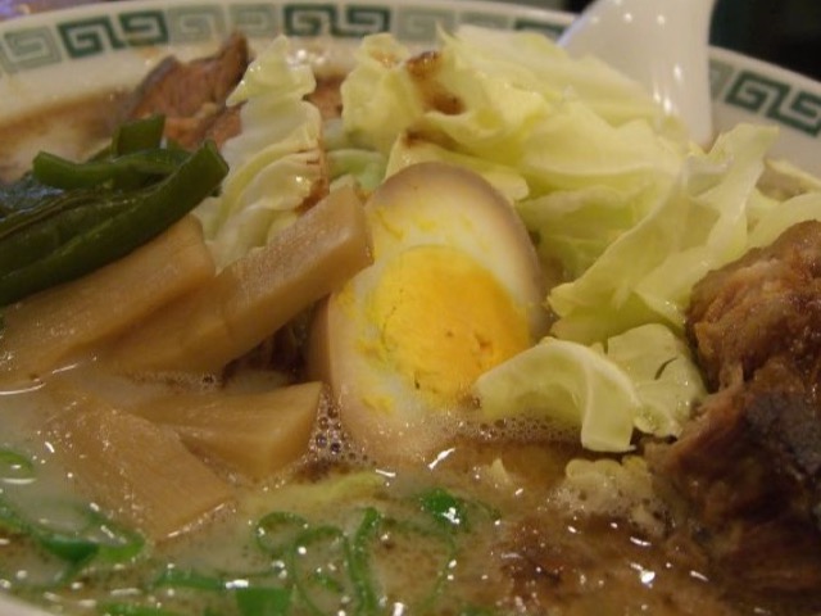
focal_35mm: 38
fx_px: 901
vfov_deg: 37.7
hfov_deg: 49.0
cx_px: 410
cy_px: 308
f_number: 2.8
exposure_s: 1/60
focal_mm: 7.9
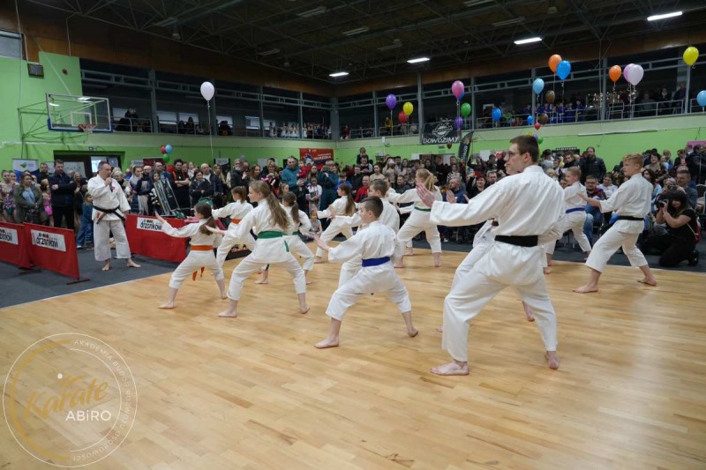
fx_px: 471
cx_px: 353
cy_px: 235
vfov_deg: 53.1
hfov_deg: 73.8
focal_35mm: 24
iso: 1000
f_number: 4
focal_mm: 24
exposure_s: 1/160
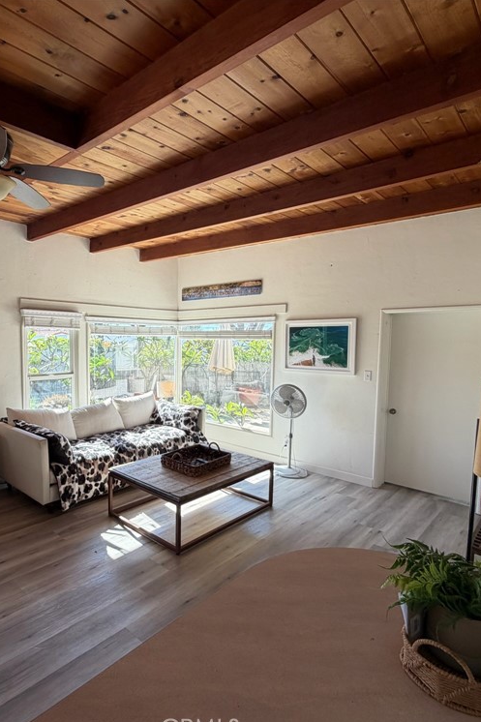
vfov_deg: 84.0
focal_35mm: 20
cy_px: 370
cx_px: 161
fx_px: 401
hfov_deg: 60.5
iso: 50
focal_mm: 2.22
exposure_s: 1/121
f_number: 2.2
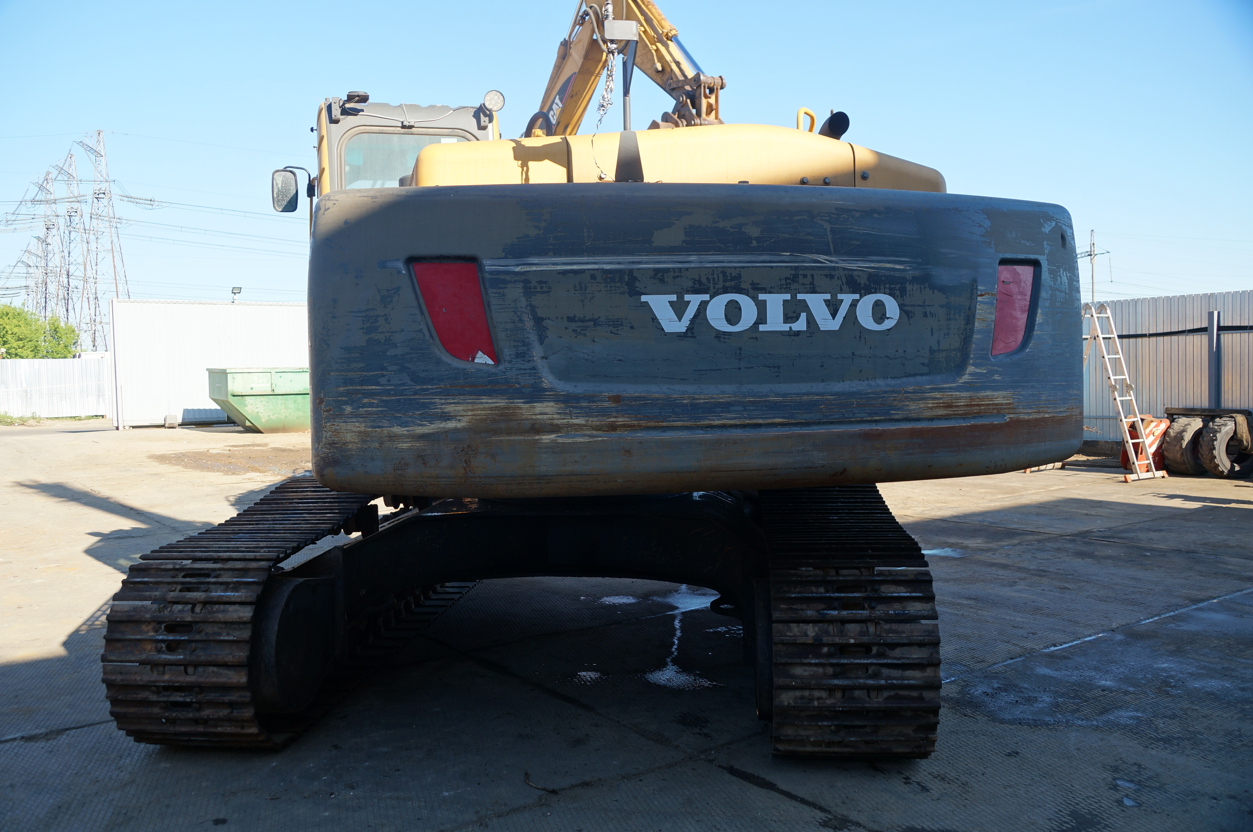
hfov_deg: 62.0
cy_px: 416
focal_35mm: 30
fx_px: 1043
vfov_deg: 43.5
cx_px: 626
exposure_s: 1/200
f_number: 4.5
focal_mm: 20
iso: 100
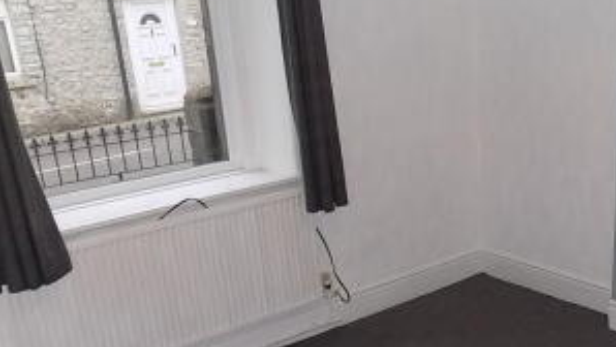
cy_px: 286
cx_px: 468
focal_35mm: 49
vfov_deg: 24.0
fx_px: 801
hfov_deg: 40.8
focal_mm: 4
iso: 200
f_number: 3.1
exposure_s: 1/30
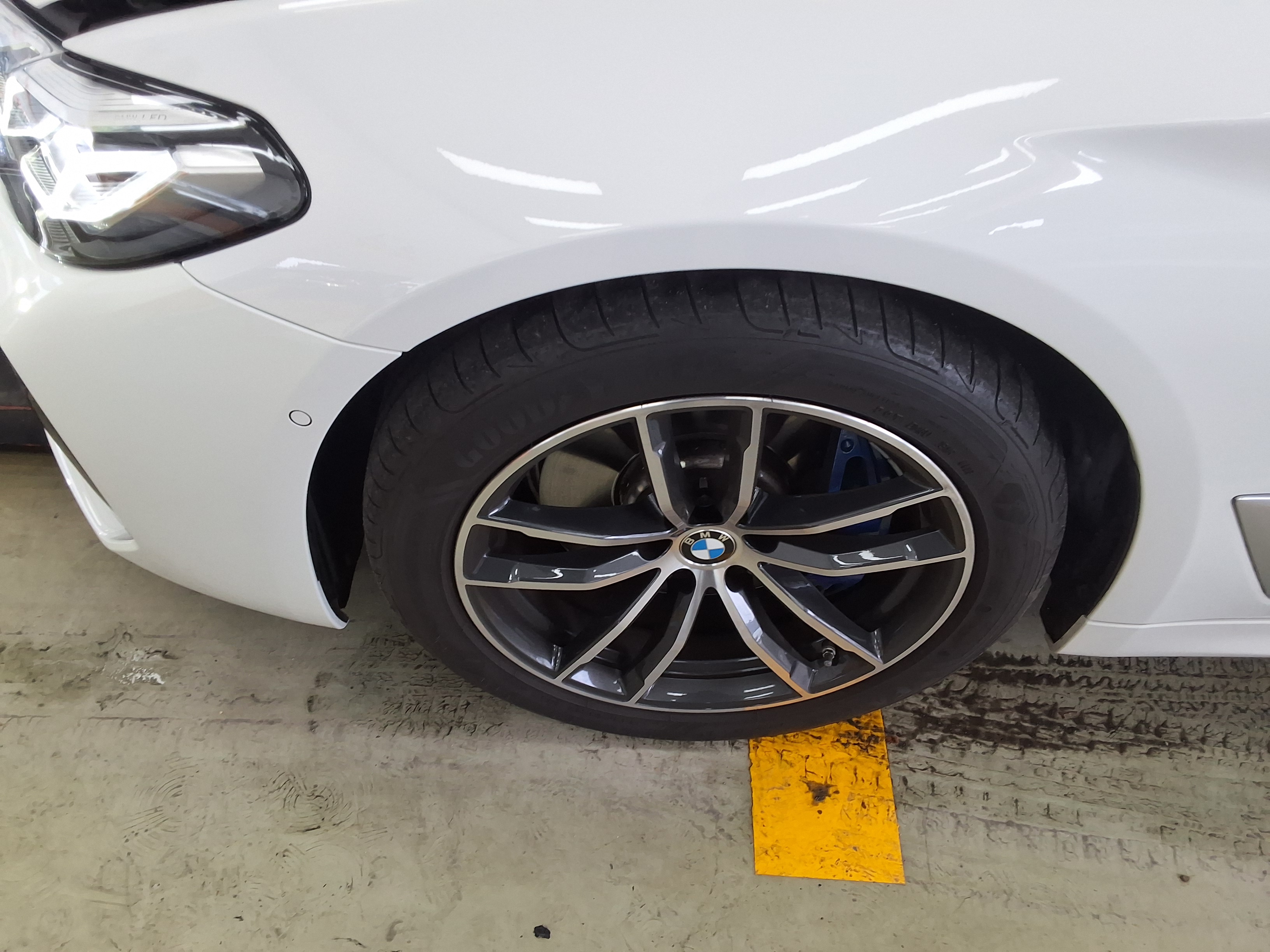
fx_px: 1027
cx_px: 635
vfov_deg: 49.7
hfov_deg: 63.4
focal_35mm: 28
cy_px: 476
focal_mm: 2.91
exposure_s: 1/120
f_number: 1.9
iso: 64
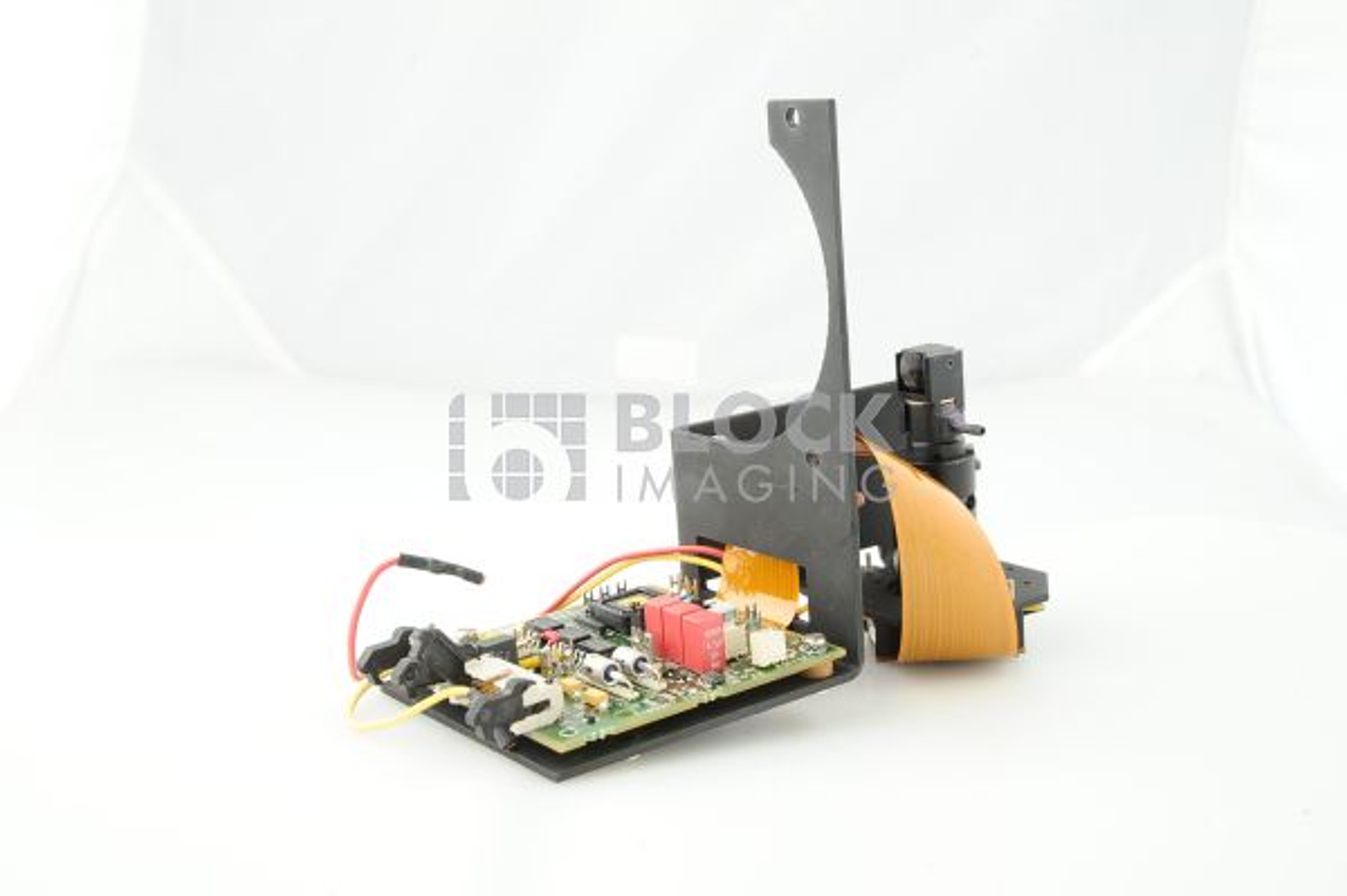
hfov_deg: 36.3
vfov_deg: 24.6
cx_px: 674
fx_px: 2056
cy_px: 448
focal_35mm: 55
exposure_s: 1/125
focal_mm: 55
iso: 1600
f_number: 13
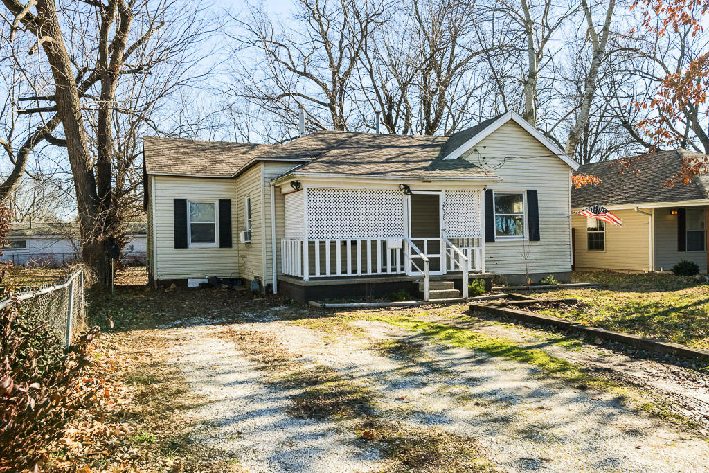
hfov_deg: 65.5
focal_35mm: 28
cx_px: 354
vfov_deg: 46.4
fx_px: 551
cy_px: 236
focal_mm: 28
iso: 1600
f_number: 14
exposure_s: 1/800
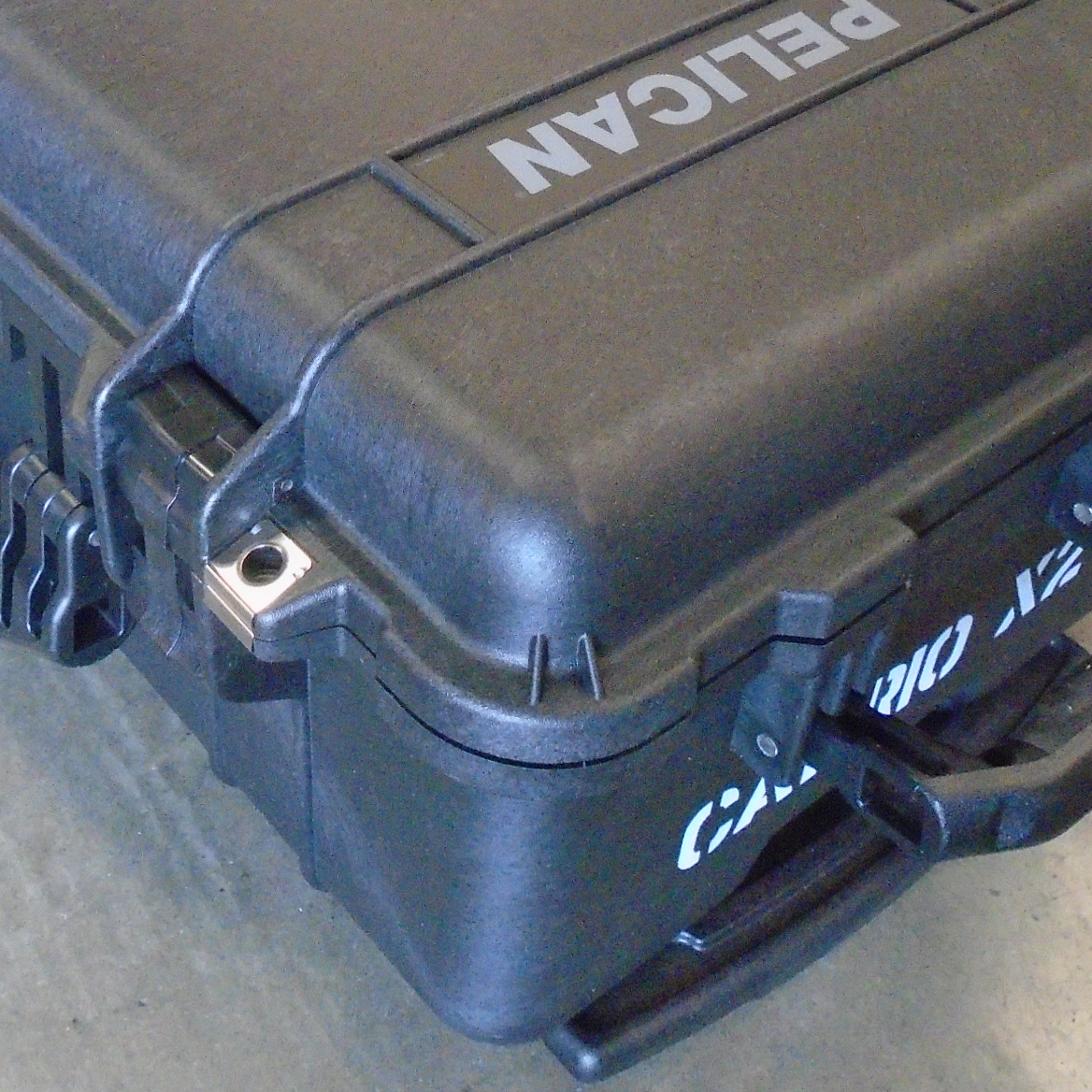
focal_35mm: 51
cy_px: 245
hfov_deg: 33.3
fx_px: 1820
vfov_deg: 32.6
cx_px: 447
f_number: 3.2
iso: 800
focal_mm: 4.6
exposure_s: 1/60
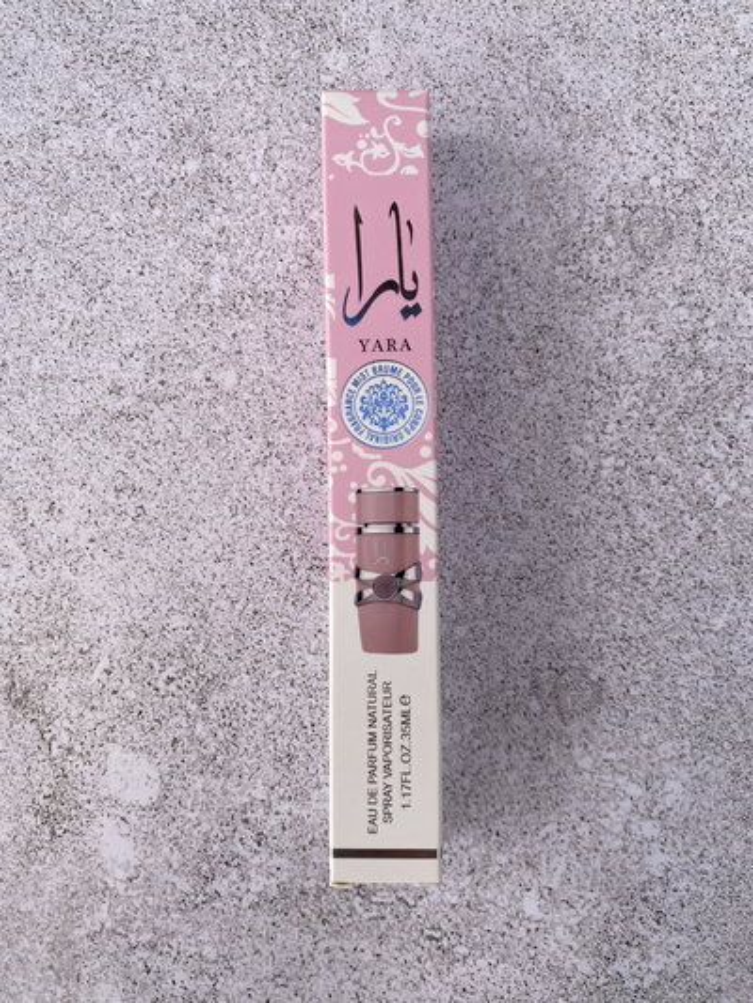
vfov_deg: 67.3
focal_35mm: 26
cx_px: 376
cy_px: 502
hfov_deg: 53.1
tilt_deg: -86.2
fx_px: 754
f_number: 1.8
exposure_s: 1/1377
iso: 32
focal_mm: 4.25
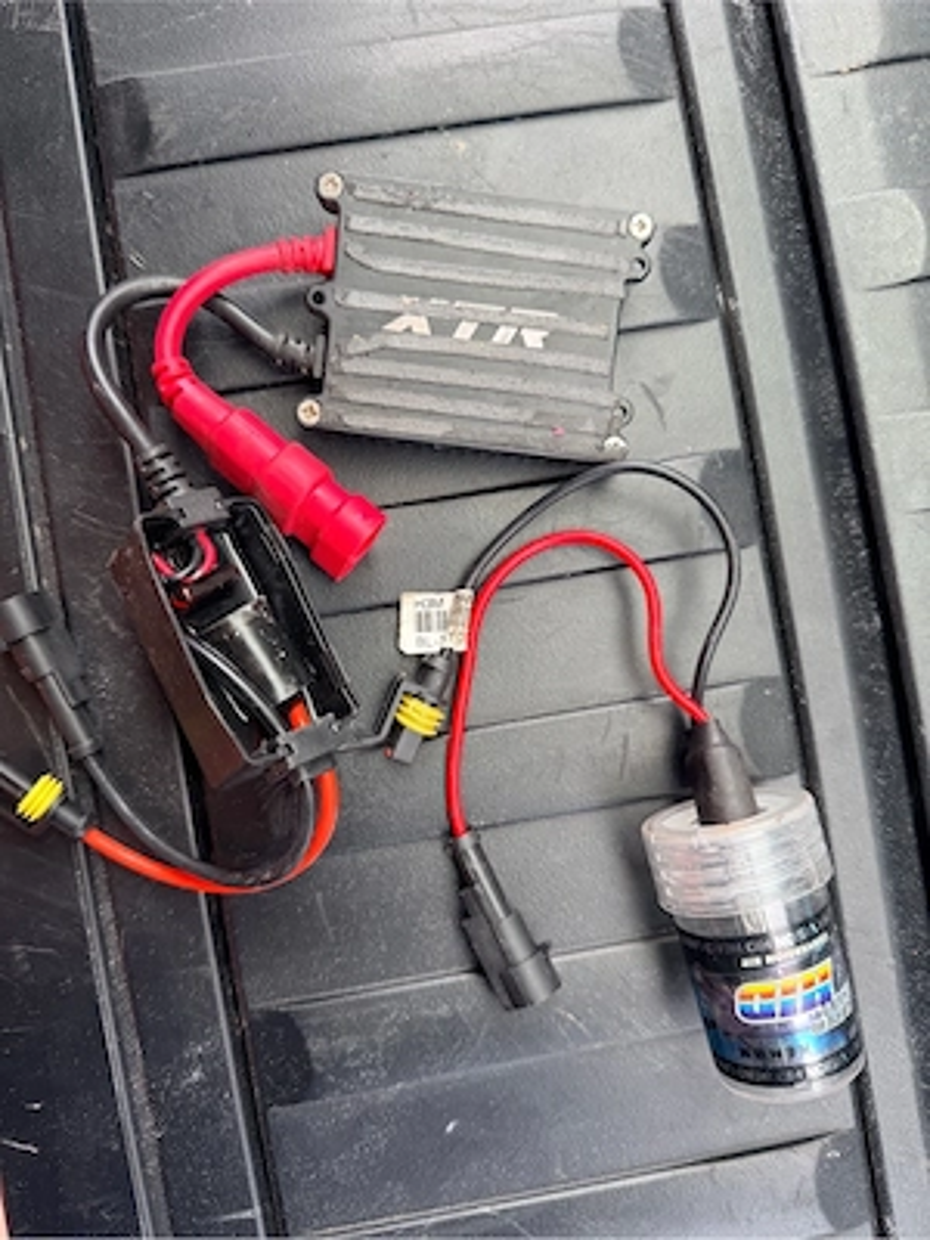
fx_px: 860
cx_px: 465
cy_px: 620
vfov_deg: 71.6
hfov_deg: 56.8
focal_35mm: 24
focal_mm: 6.76
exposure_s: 1/207
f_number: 1.78
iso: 100
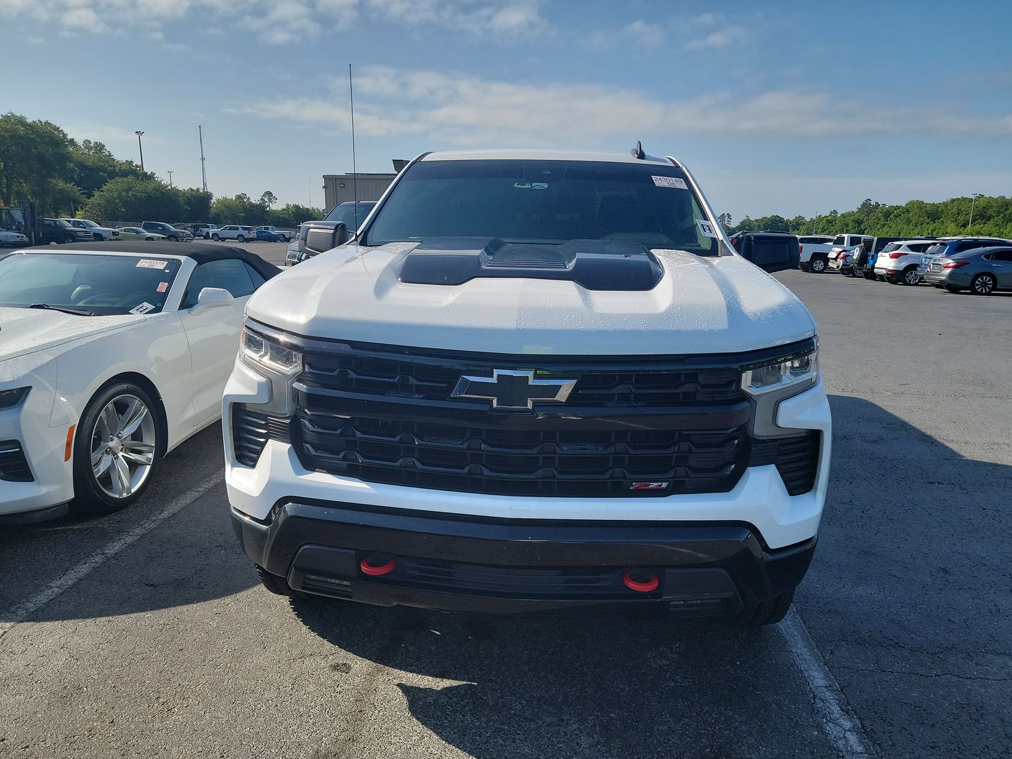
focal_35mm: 24
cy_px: 380
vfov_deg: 56.8
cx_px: 506
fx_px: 702
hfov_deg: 71.6
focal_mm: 6.7
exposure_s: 1/838
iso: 50
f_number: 1.8
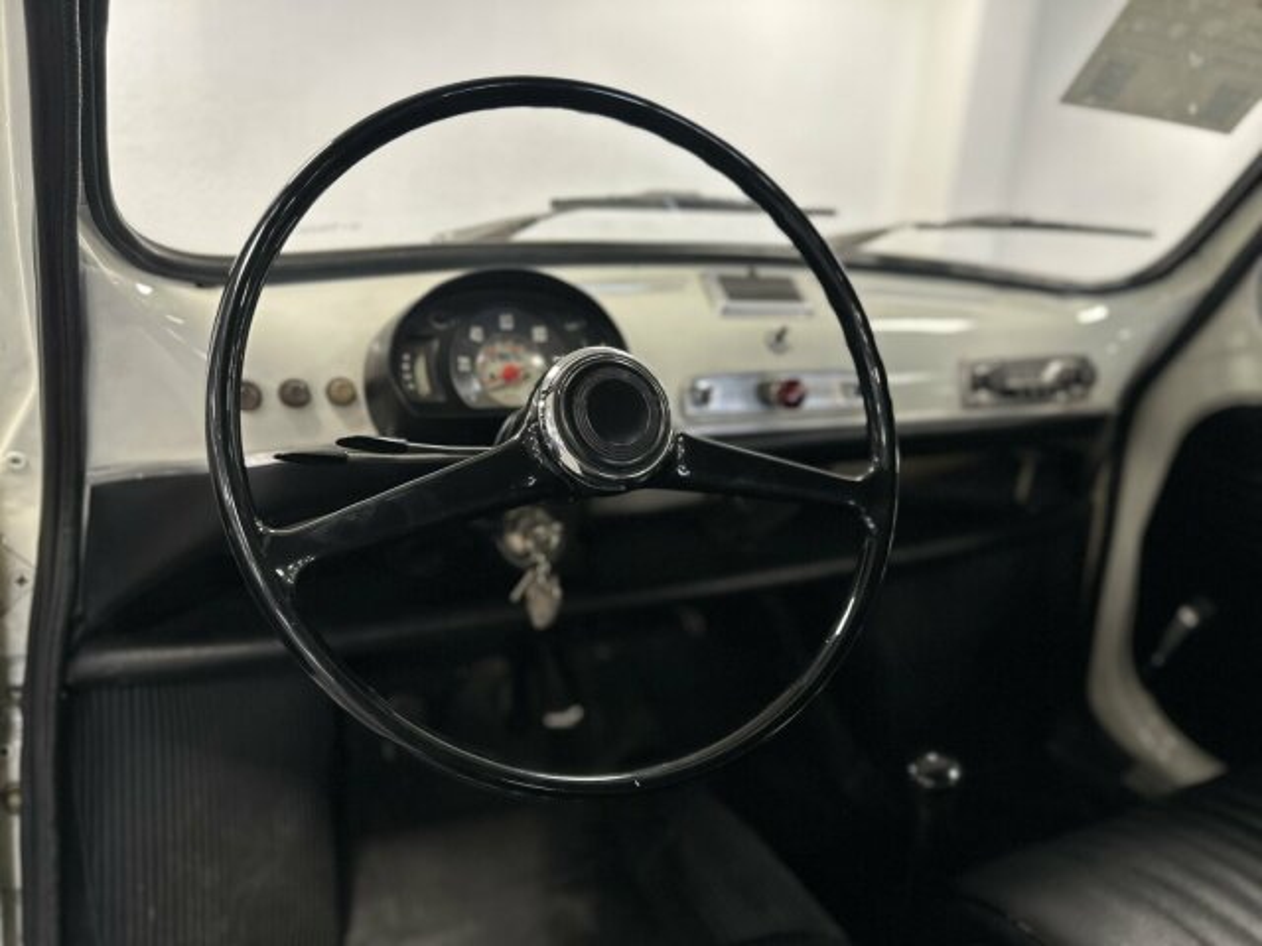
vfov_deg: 56.8
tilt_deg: -16.7
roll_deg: -4.4
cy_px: 473
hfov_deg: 71.6
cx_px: 631
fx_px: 875
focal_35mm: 24
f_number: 1.78
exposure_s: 1/60
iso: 250
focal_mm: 6.86
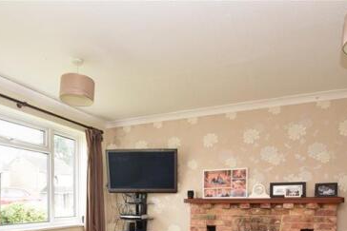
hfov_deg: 67.1
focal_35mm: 27
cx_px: 153
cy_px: 207
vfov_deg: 43.9
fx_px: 260
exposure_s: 1/25
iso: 400
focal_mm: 10
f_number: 11
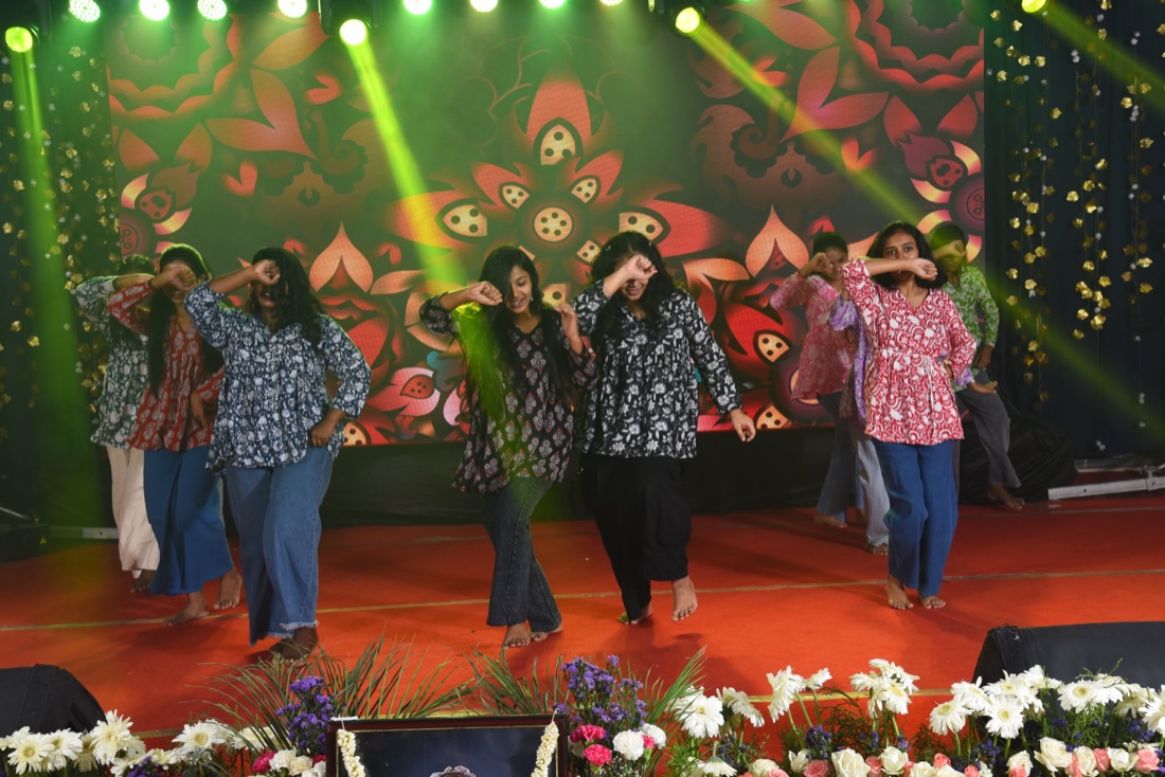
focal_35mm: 48
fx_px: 1554
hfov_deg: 41.1
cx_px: 582
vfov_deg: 28.1
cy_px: 388
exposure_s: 1/125
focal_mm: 48
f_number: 8
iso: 640
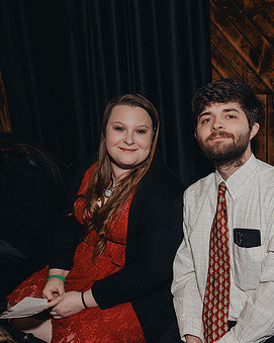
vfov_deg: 39.6
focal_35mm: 47
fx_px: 477
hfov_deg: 32.0
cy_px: 174
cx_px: 168
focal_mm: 29
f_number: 5
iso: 800
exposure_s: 1/200
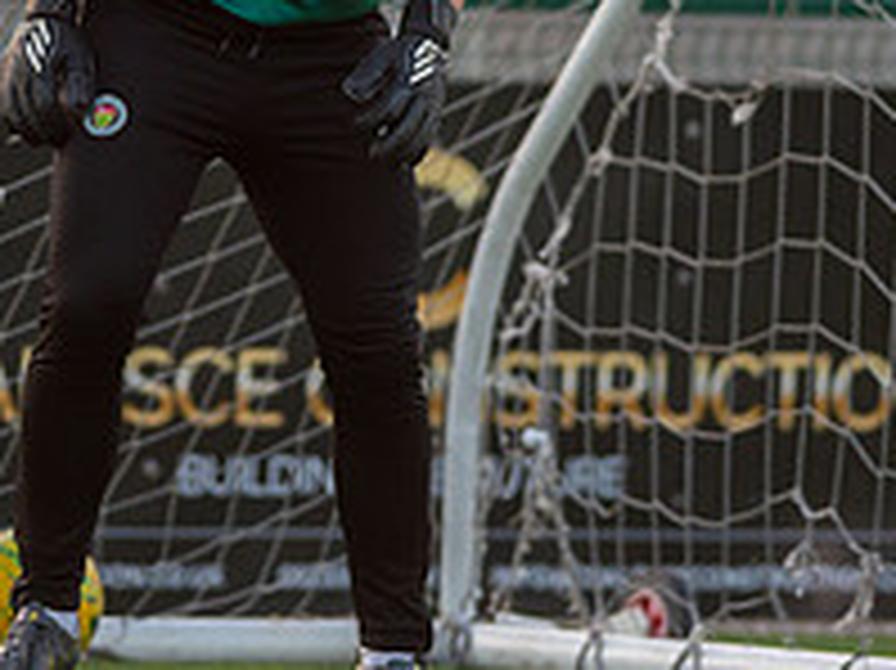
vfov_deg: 1.8
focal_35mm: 839
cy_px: -40
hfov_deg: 2.4
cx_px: 365
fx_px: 21704
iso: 1600
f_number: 2.8
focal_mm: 300
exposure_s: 1/640
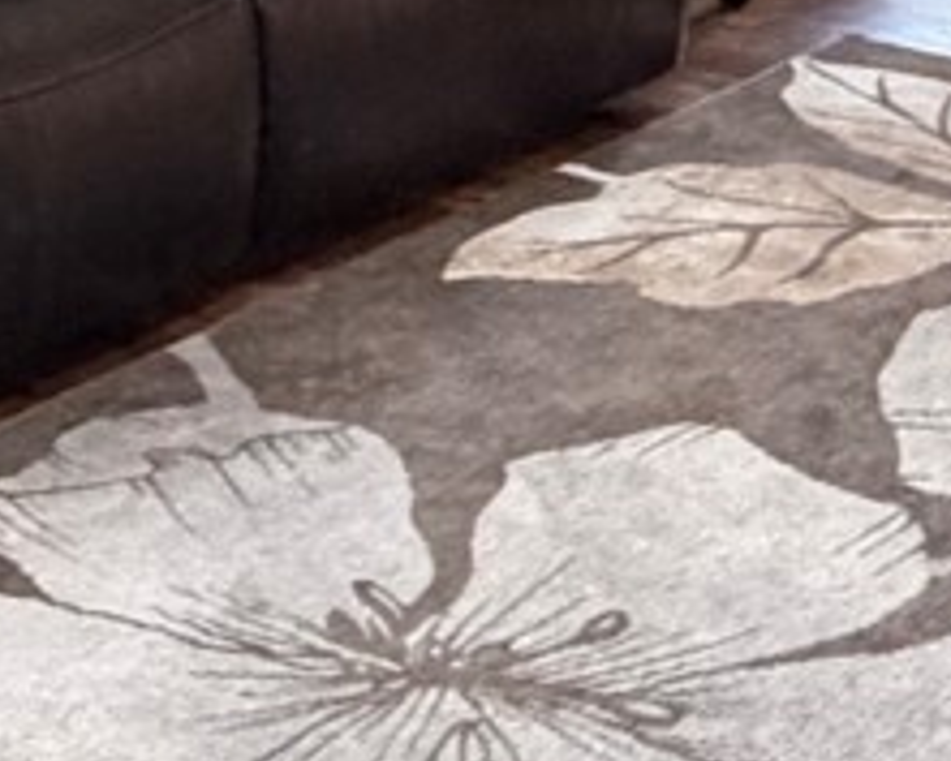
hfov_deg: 19.4
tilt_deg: -6.9
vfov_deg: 14.4
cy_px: -421
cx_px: 499
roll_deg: +1.3
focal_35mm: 99
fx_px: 2788
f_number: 2.2
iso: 500
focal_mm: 2.22
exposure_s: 1/60
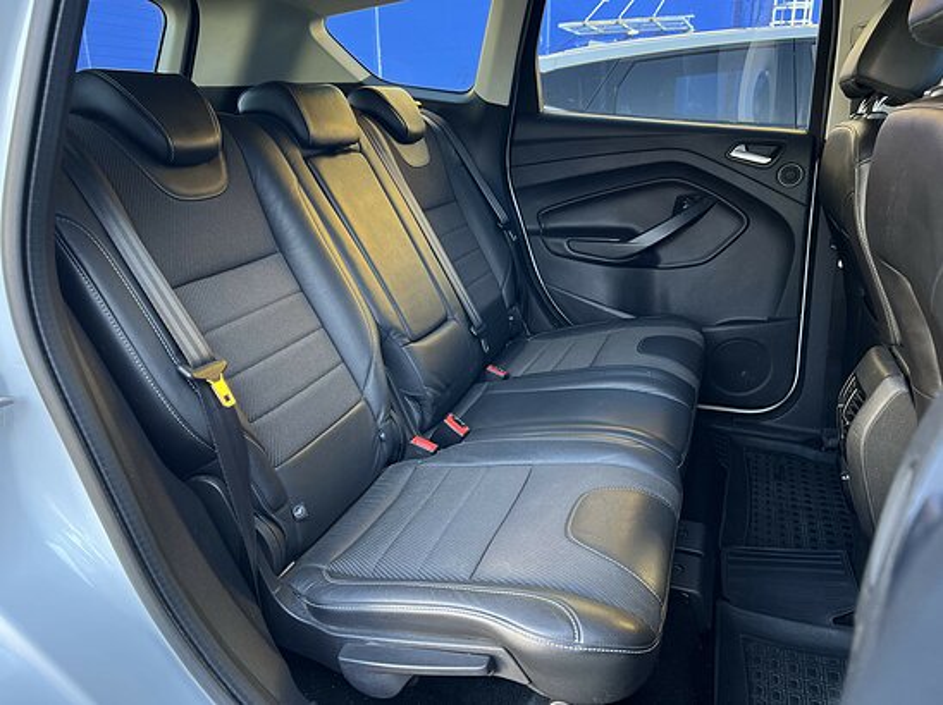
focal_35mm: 26
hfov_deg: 67.3
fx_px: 708
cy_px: 352
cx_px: 472
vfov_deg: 53.0
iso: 100
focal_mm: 5.7
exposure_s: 1/121
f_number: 1.5
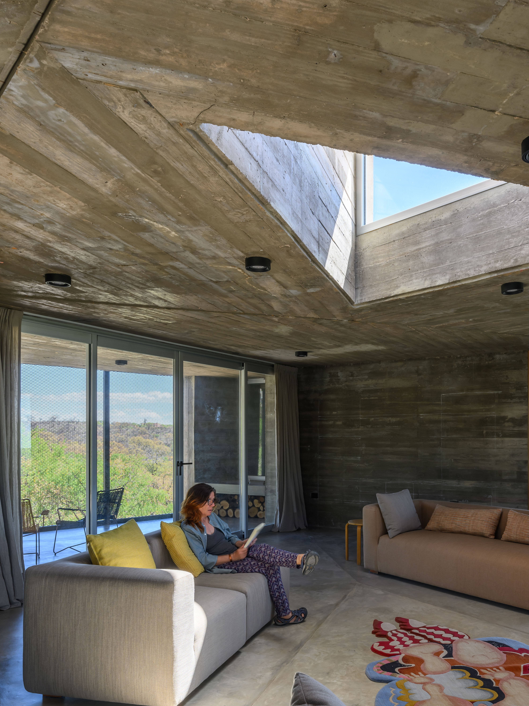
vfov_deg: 64.1
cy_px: 453
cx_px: 355
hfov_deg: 50.4
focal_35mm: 27
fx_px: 550
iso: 100
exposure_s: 1/50
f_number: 11
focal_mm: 18
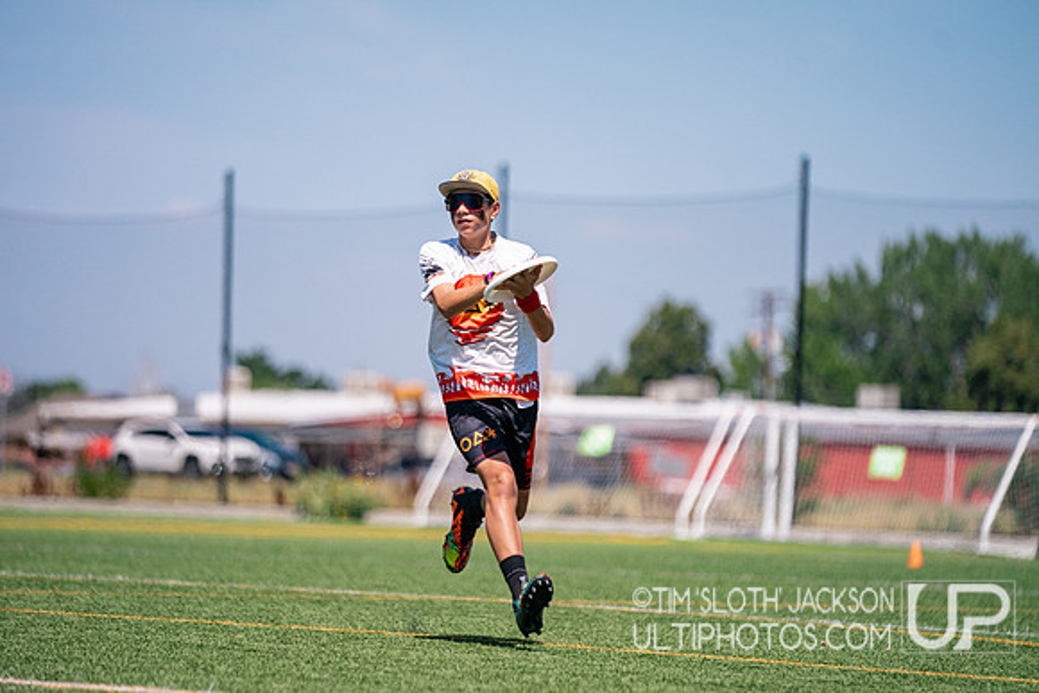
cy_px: 347
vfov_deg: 6.8
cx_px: 516
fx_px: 5840
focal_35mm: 202
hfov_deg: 10.2
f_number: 2.8
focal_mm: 200
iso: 640
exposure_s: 1/16000
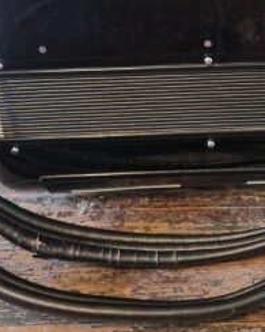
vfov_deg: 29.0
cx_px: 211
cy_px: -33
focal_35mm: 59
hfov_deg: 25.4
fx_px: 579
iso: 640
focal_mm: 5.4
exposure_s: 1/33
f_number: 1.8
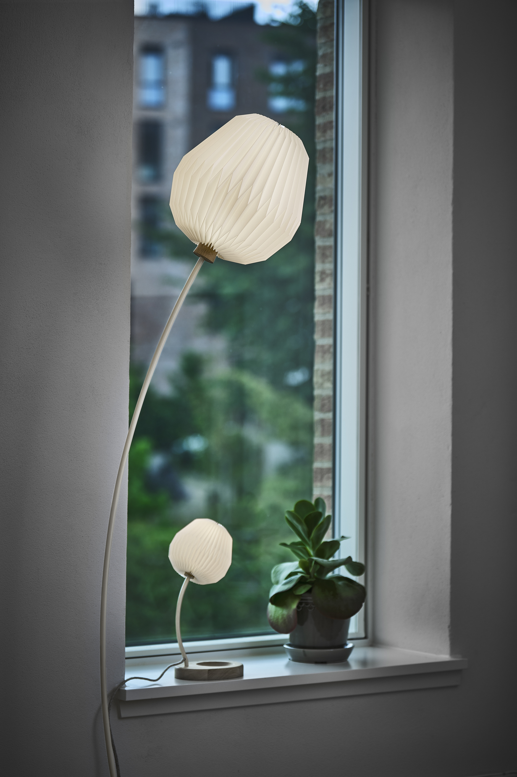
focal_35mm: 100
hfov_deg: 13.7
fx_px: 2155
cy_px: 388
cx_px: 258
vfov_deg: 20.4
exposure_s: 1/160
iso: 50
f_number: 2.8
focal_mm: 100
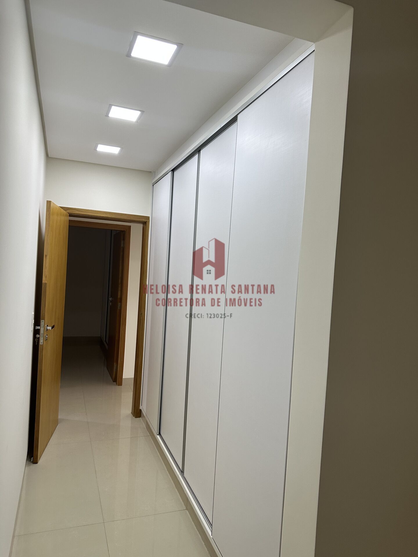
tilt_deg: -1.8
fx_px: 386
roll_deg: -3.8
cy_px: 278
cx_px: 209
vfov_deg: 71.6
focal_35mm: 24
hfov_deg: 56.8
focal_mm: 6.86
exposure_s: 1/120
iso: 160
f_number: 1.78
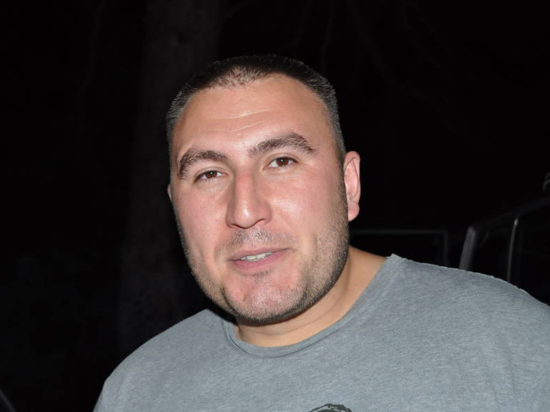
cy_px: 212
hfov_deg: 38.8
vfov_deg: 29.7
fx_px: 778
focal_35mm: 49
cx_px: 221
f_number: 4.2
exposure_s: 1/60
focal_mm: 26
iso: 800
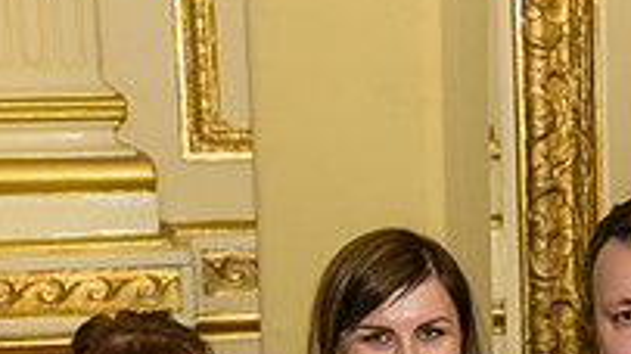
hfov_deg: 17.4
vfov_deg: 9.9
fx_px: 2007
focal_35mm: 120
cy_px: 455
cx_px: 640
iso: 1600
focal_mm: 40
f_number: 3.2
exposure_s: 1/100
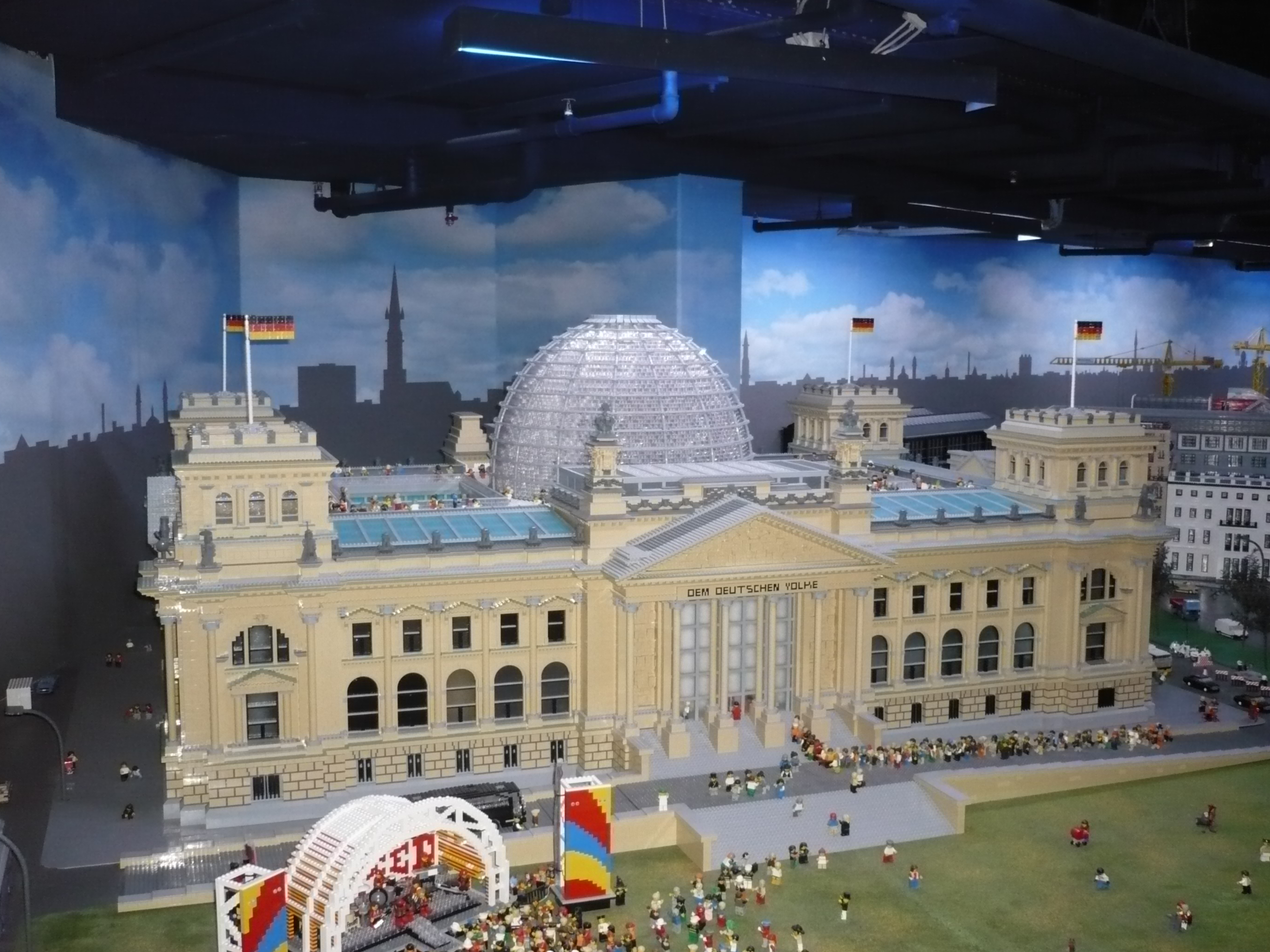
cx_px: 629
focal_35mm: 36
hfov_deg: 51.4
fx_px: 1321
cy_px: 466
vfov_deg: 39.6
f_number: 2.8
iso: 320
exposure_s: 1/30
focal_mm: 5.8
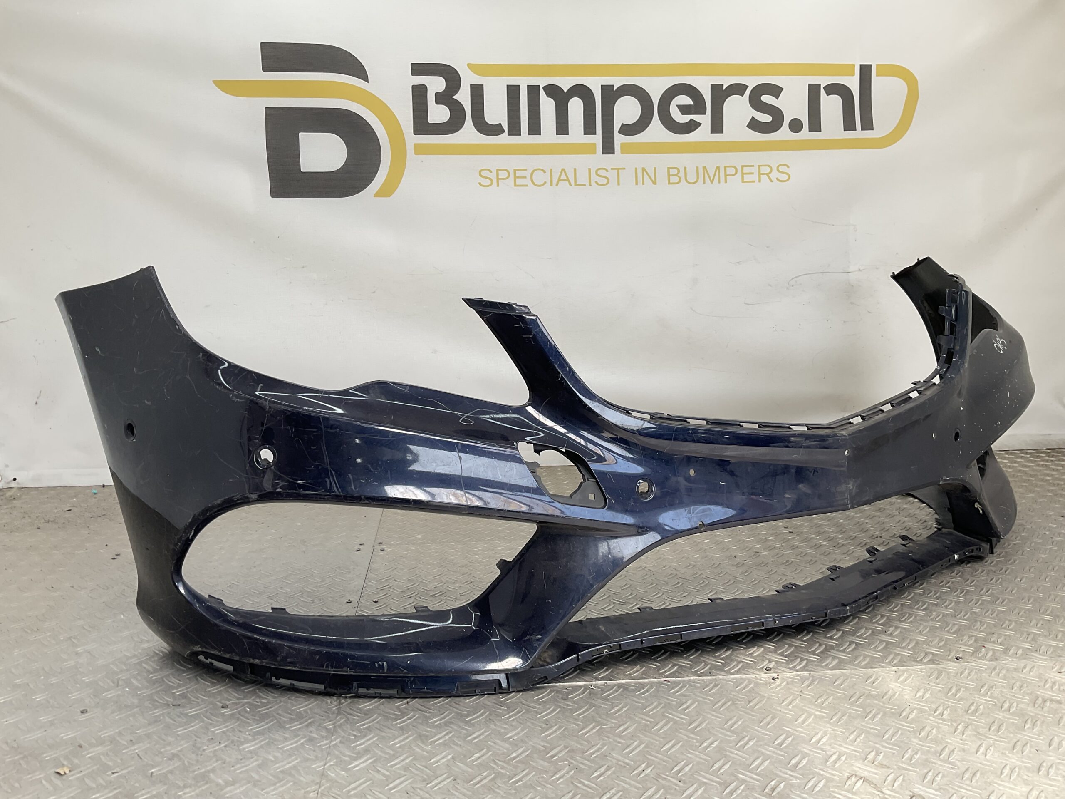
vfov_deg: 48.2
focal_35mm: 29
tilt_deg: -9.3
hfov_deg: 61.7
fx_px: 892
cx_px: 532
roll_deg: +0.6
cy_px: 400
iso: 16
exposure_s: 1/233
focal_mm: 3
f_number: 1.8
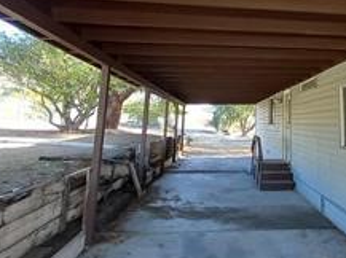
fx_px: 269
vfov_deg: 50.0
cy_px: 79
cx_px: 257
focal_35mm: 27
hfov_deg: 62.0
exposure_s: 1/60
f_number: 2.2
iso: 80
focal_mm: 1.13
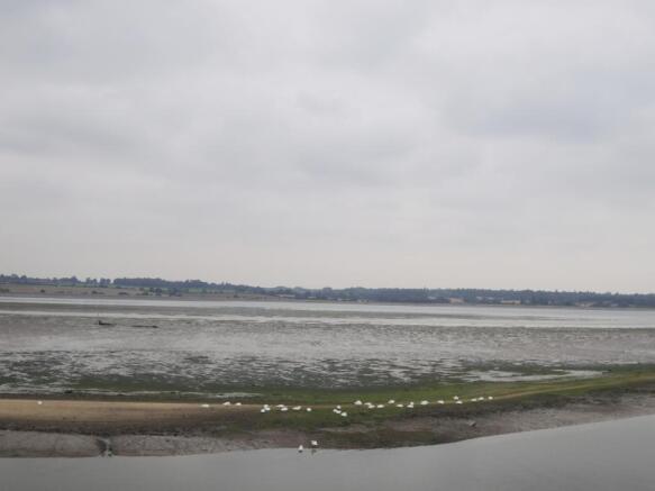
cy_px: 246
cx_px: 328
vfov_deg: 32.2
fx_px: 851
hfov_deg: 42.1
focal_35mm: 45
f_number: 3.5
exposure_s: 1/800
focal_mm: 8.1
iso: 100
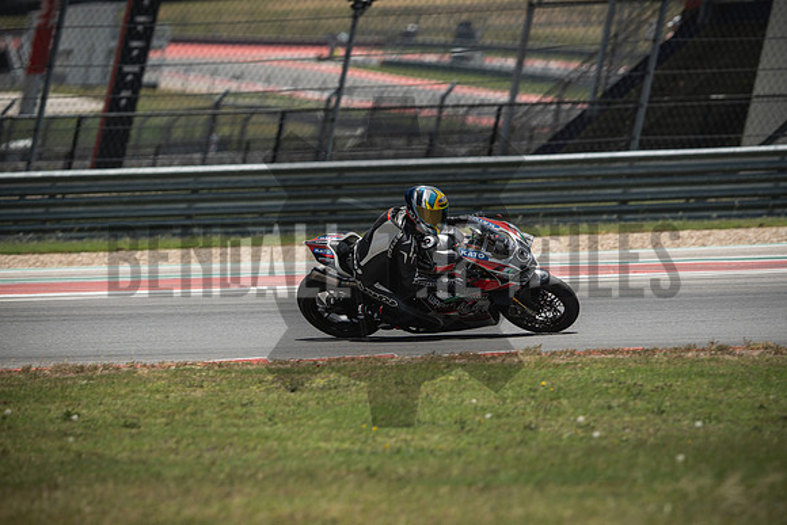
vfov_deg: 4.6
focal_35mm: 300
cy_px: 262
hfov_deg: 6.9
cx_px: 394
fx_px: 6560
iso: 125
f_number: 3.2
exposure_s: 1/2000
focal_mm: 200
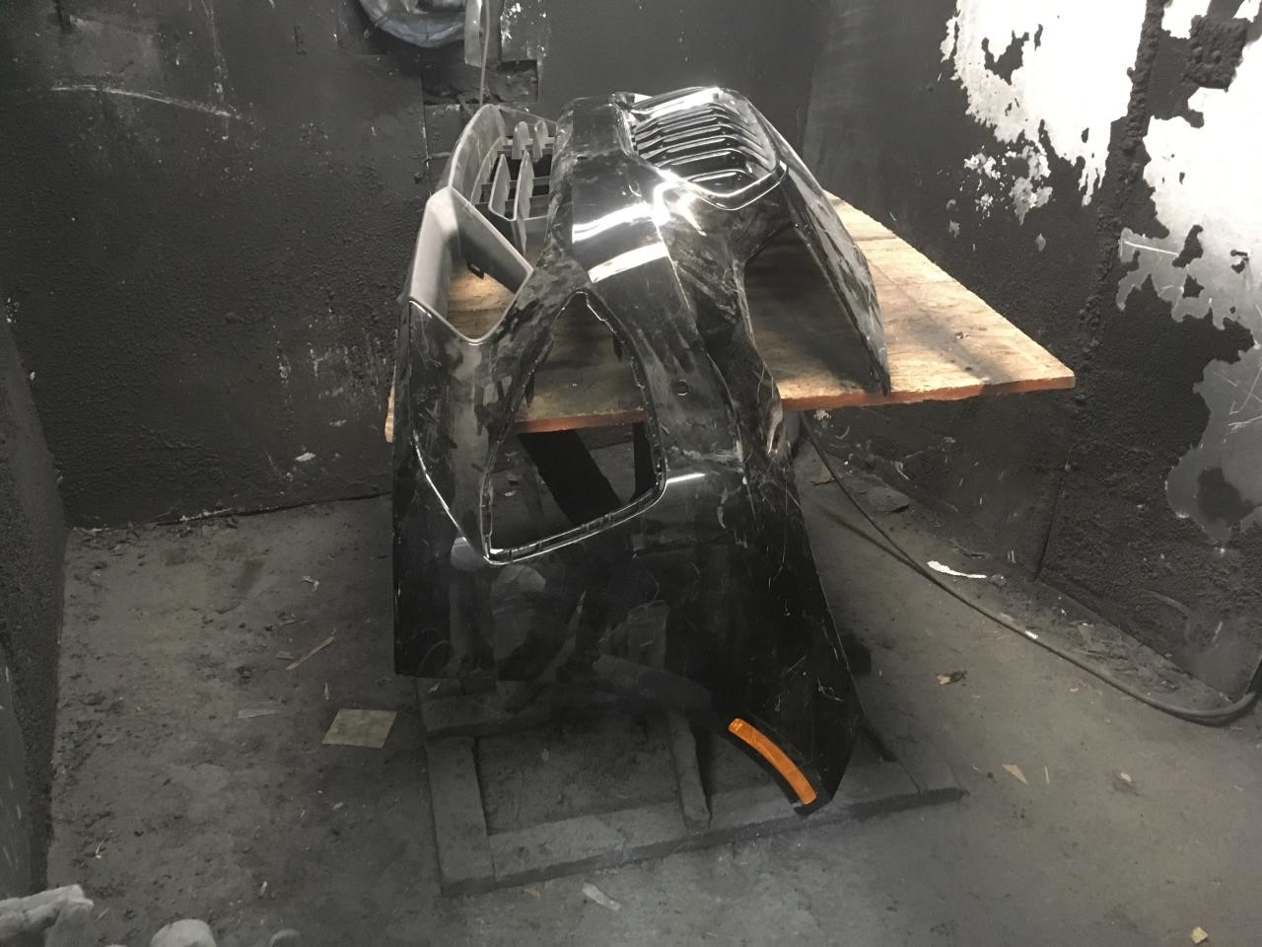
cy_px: 474
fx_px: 1057
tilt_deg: -26.0
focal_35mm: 29
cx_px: 631
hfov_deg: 61.7
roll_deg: +0.1
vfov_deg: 48.2
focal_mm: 4.15
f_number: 2.2
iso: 250
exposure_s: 1/15
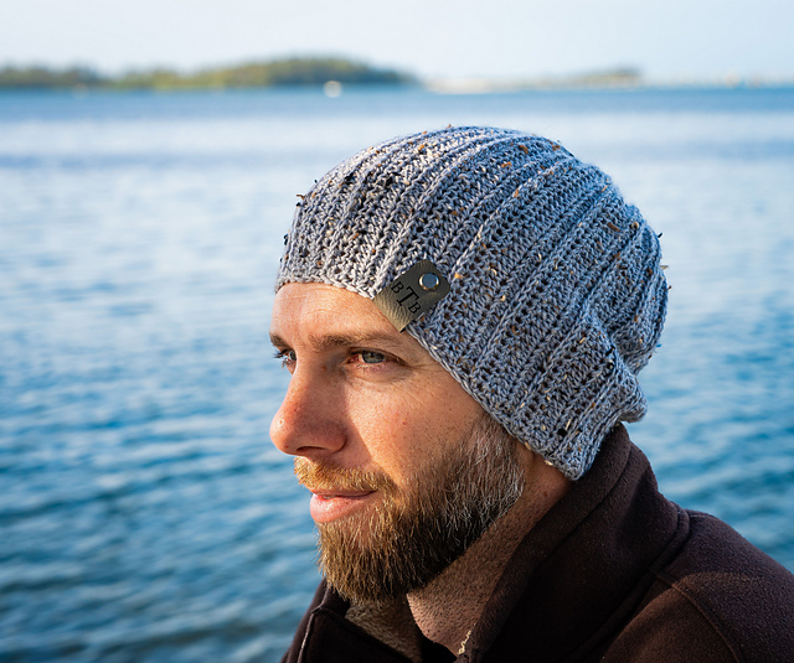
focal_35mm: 87
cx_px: 513
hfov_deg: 21.4
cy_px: 318
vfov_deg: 18.0
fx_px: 2092
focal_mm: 60
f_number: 6.3
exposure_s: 1/100
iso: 100
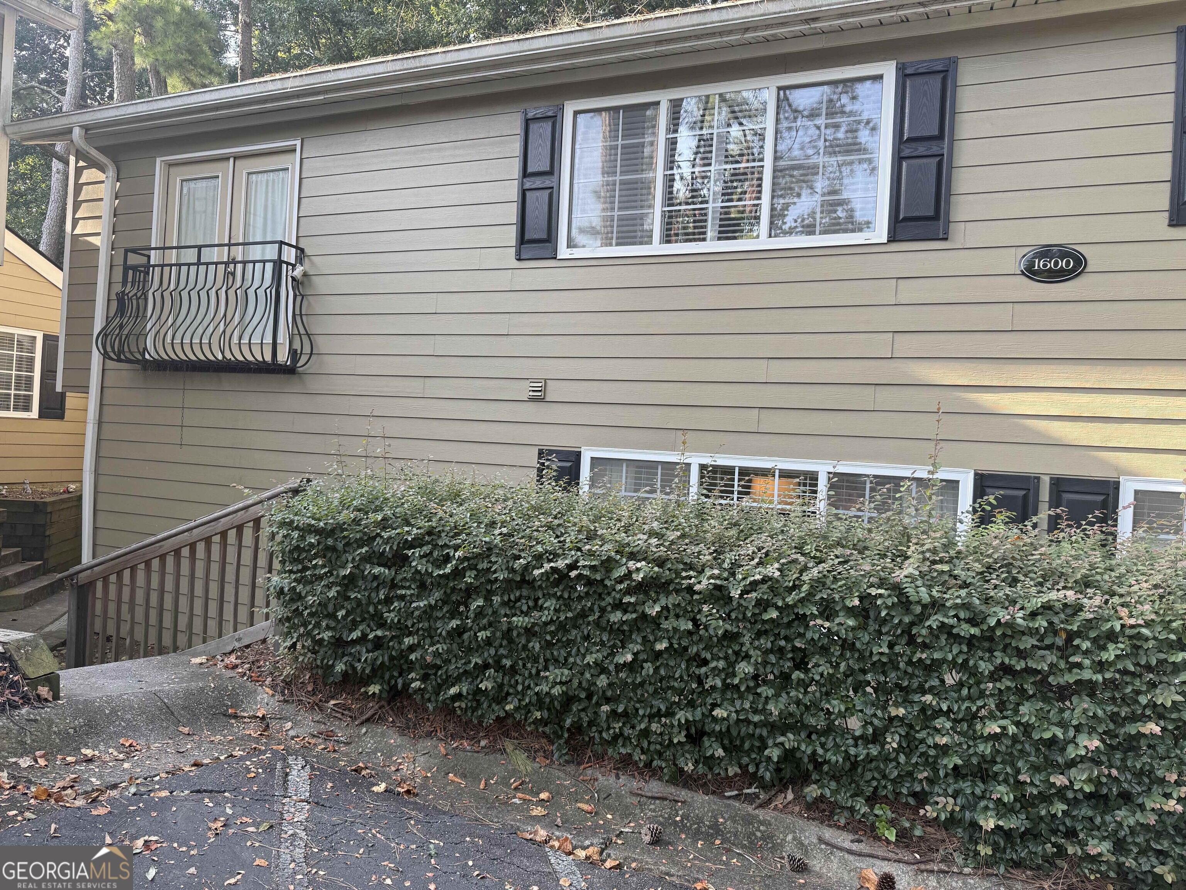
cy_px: 445
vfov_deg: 56.8
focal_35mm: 24
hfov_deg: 71.6
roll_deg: -3.1
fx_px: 822
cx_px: 593
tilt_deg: +0.5
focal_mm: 6.76
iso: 50
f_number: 1.78
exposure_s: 1/121
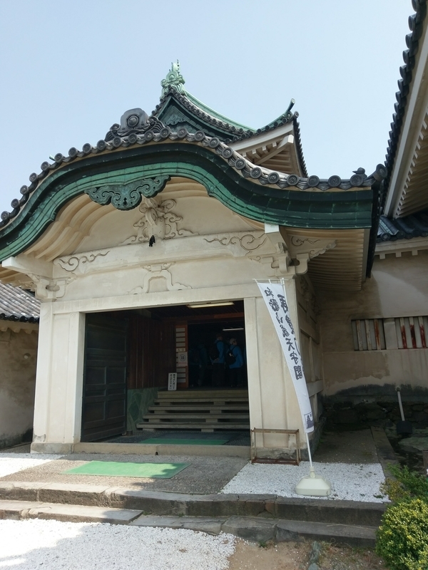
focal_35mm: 26
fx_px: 429
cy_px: 285
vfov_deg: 67.3
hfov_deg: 53.1
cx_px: 214
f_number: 1.8
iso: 100
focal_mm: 4.58
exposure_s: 1/1882
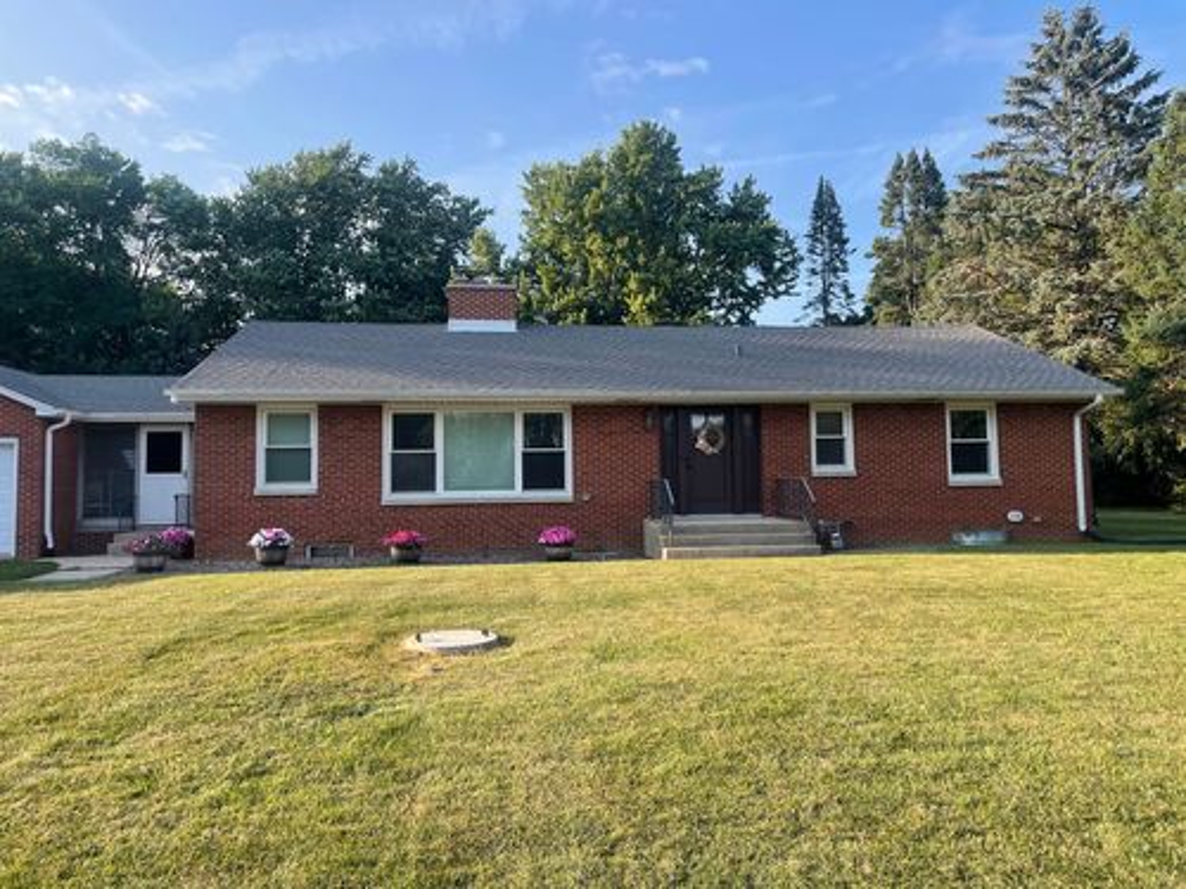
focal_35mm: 26
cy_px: 444
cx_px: 593
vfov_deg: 53.1
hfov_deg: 67.3
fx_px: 891
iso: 32
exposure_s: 1/1000
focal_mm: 4.2
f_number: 1.6
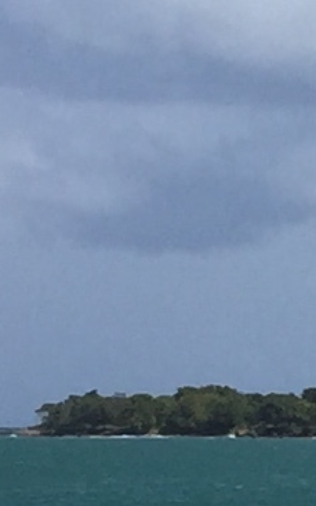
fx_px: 3773
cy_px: 296
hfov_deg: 4.2
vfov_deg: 7.7
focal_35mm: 274
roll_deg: -1.3
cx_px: 1519
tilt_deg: +1.1
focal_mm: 4.15
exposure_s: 1/3968
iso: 32
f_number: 2.2
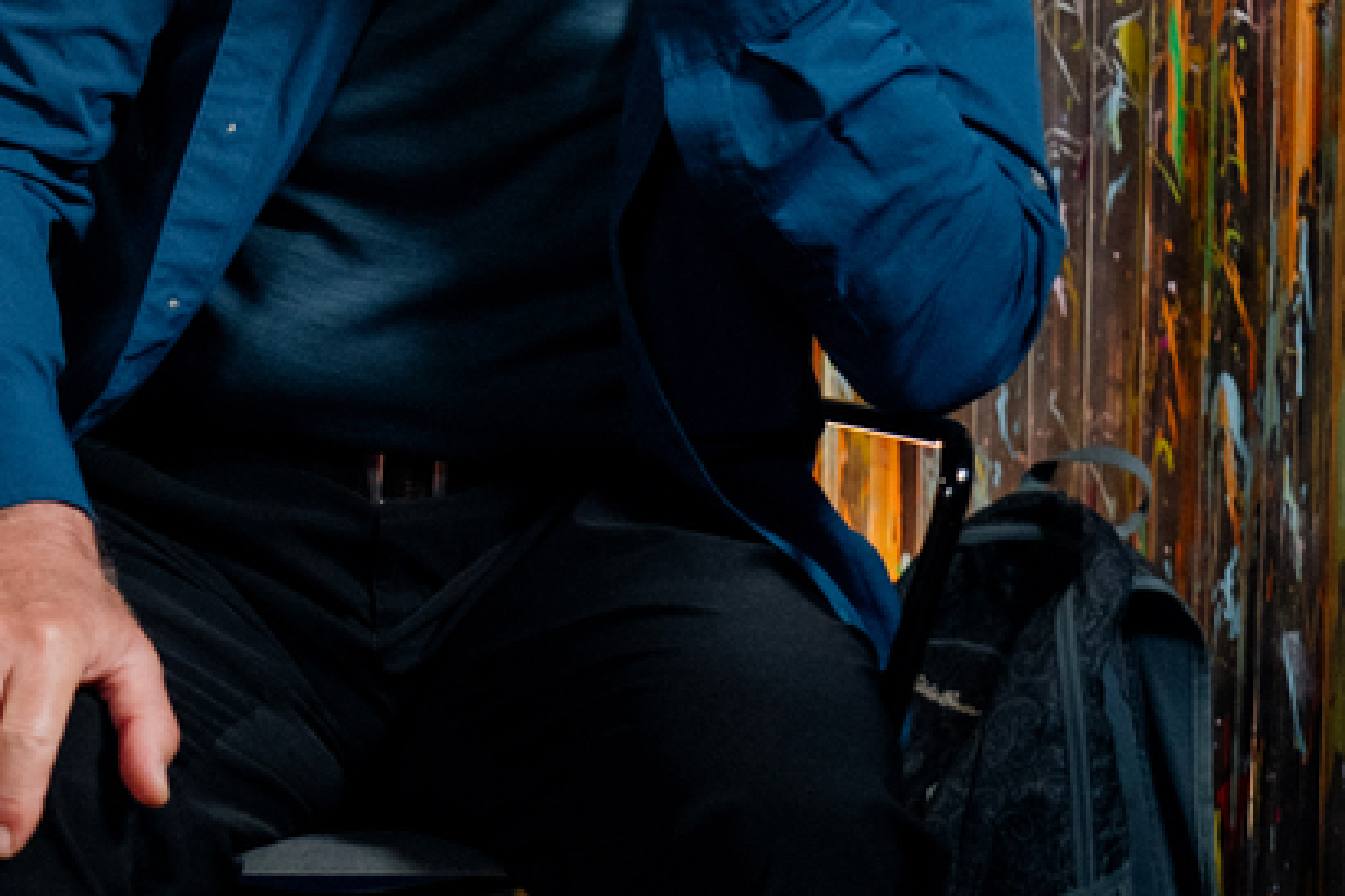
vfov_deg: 13.5
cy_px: 59
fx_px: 3736
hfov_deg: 19.4
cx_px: -203
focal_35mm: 100
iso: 2500
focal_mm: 38
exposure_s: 1/640
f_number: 4
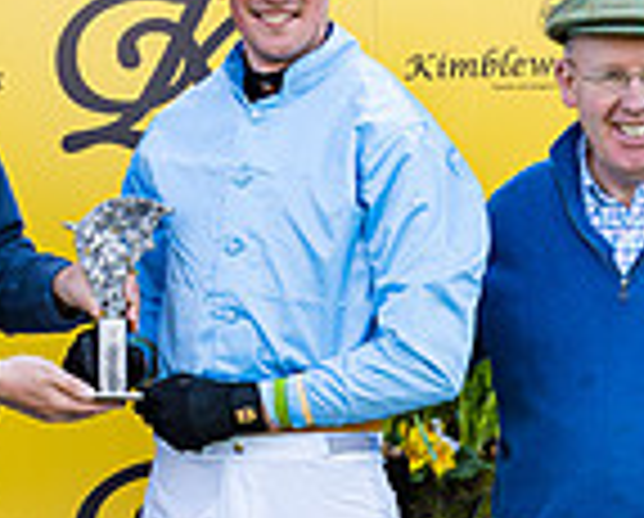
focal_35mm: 156
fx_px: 2979
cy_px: 578
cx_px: 383
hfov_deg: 12.3
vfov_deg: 9.8
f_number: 8
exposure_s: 1/60
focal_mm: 30
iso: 50
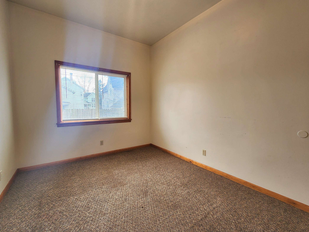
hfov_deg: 102.1
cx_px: 158
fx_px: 125
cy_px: 115
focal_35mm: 14
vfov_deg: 85.7
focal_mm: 2.2
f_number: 2.2
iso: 80
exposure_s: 1/60.2
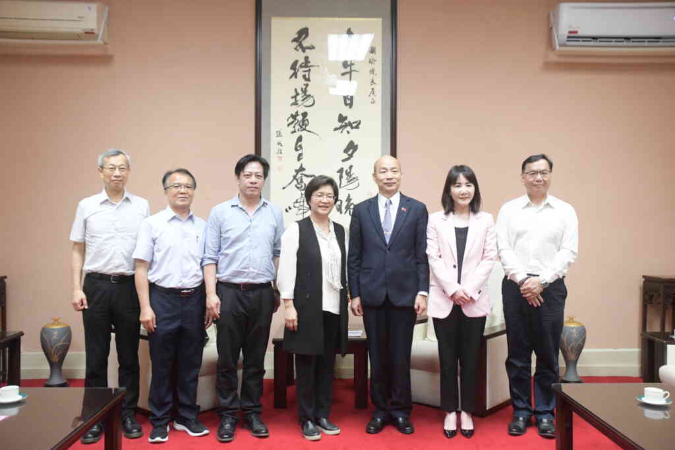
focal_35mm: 33
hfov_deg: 57.2
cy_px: 225
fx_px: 619
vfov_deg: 40.0
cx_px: 338
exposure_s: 1/100
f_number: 5
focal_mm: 22
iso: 2500
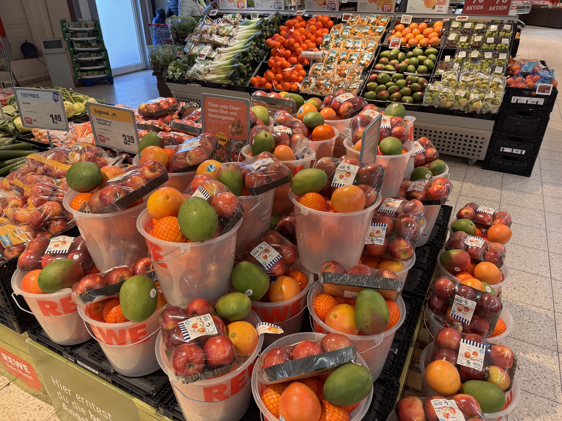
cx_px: 281
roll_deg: +0.5
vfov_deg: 56.8
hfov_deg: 71.6
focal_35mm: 24
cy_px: 210
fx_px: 390
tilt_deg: -29.3
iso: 200
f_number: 1.78
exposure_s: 1/100
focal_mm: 6.76
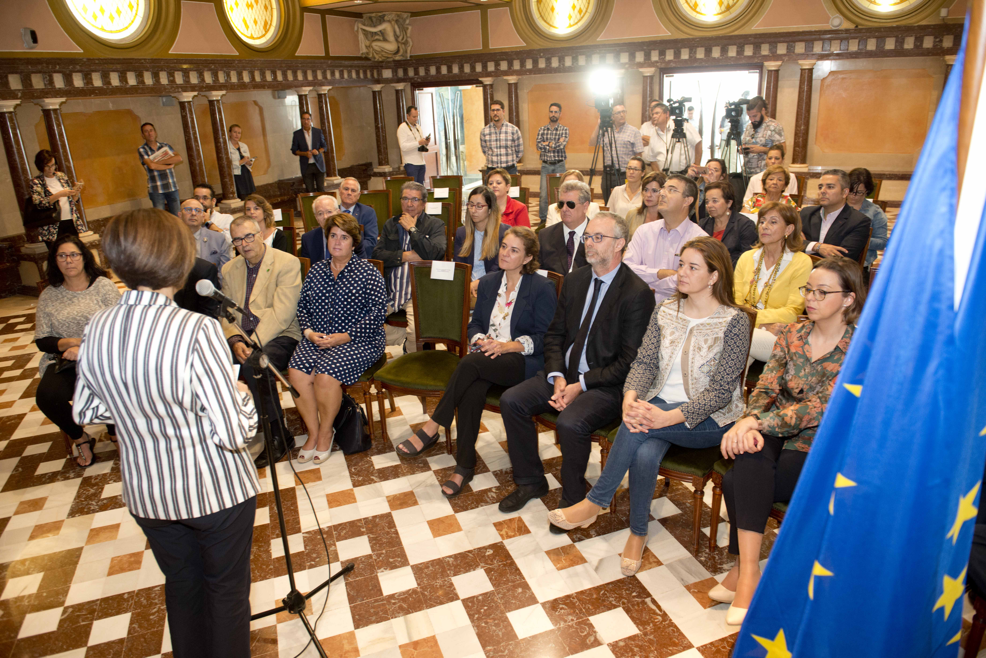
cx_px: 493
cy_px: 329
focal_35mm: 24
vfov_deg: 53.2
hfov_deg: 73.7
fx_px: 658
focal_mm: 24
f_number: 3.5
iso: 1600
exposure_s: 1/50
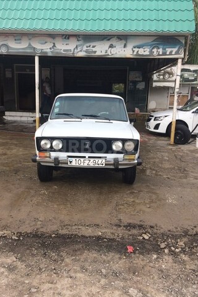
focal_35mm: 31
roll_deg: +0.3
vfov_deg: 60.3
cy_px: 147
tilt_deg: -11.6
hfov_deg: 42.3
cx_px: 90
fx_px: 256
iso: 32
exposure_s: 1/933
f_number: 2.2
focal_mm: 4.15
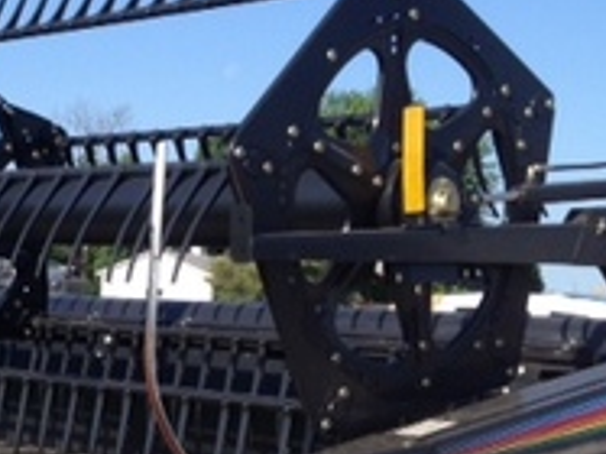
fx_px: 1785
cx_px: -94
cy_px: 357
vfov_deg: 14.4
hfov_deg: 18.4
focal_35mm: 102
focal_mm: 4.28
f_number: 2.4
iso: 64
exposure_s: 1/1326
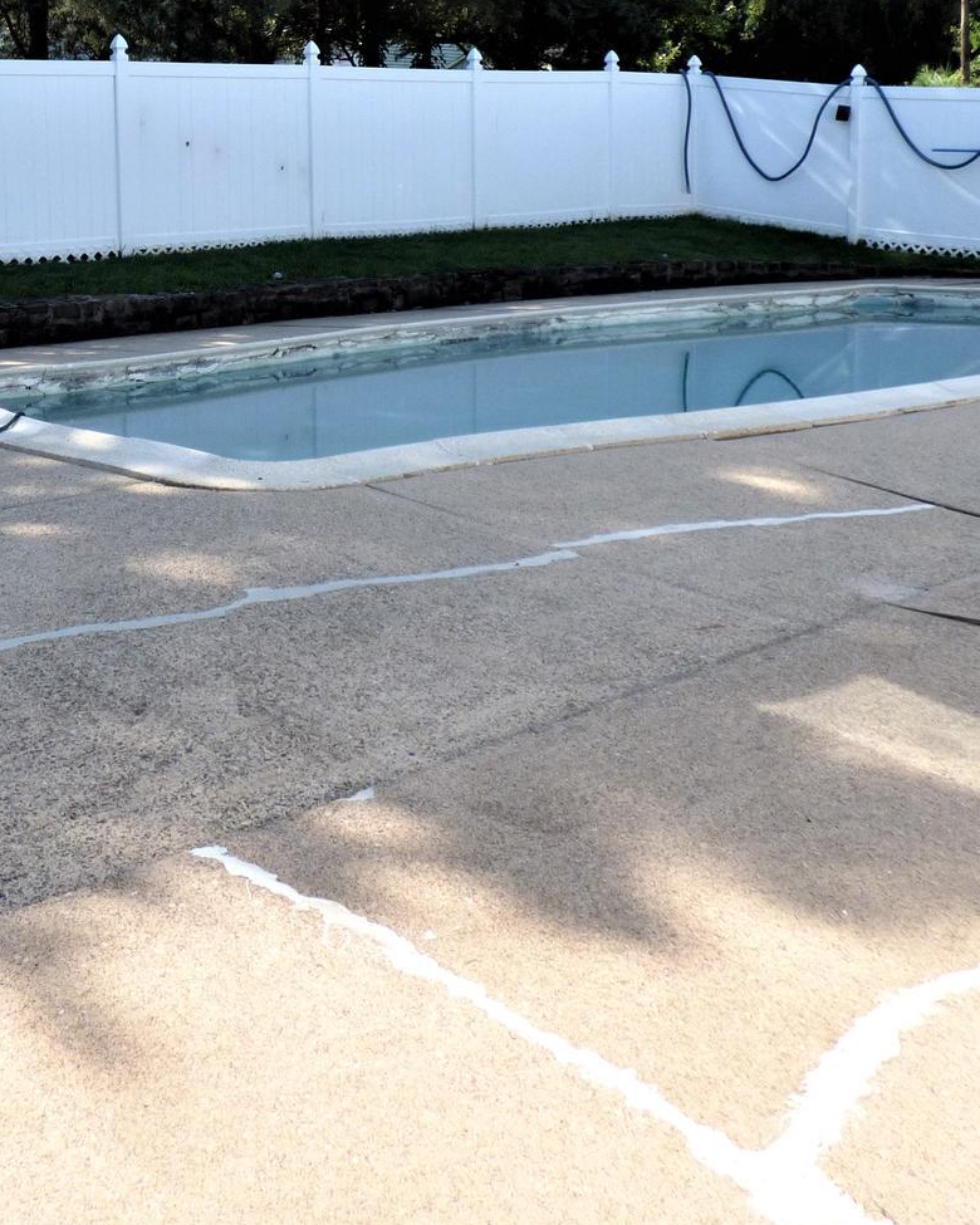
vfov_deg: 43.5
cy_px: 324
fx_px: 1486
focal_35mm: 41
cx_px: 276
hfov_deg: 35.9
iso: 100
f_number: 2.8
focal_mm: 3.58
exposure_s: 1/800
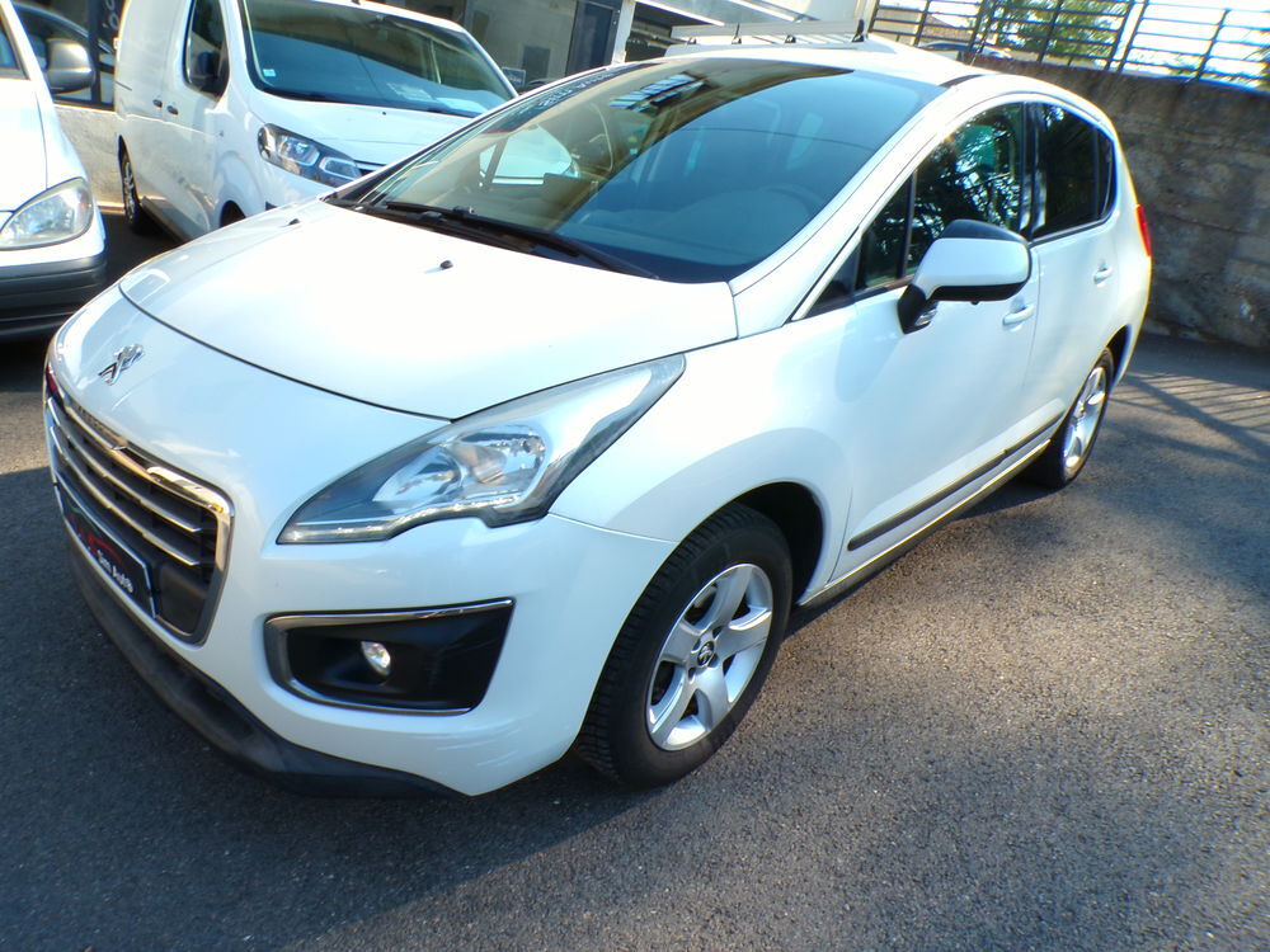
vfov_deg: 56.8
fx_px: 881
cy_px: 476
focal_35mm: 24
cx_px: 635
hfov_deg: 71.6
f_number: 7.7
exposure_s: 1/60
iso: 100
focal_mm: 4.3
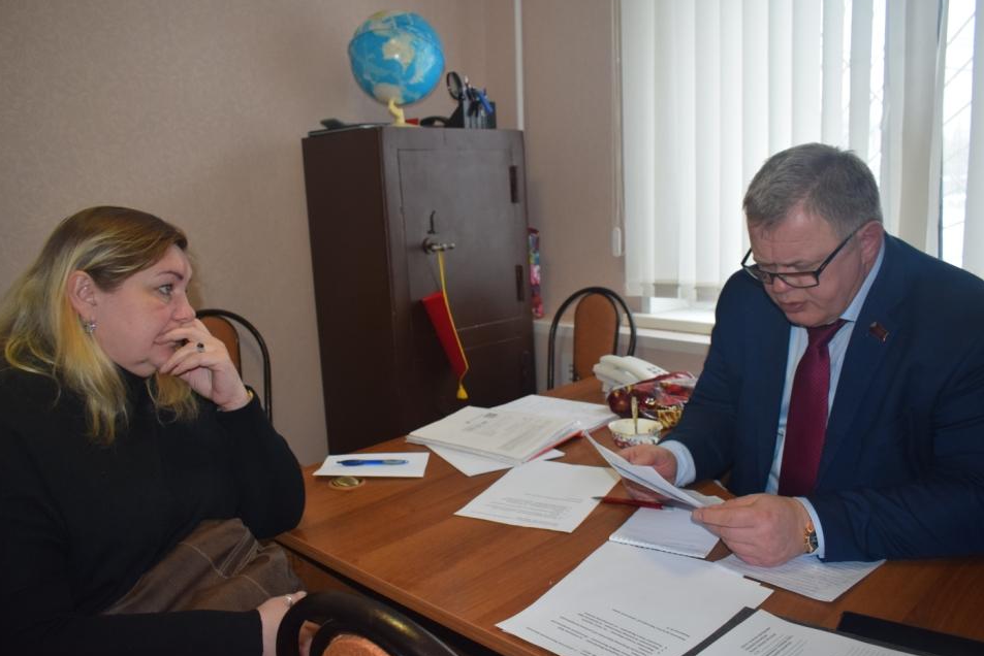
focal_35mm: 29
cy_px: 319
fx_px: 793
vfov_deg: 45.0
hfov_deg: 63.6
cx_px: 489
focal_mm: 18
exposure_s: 1/200
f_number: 4.5
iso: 800
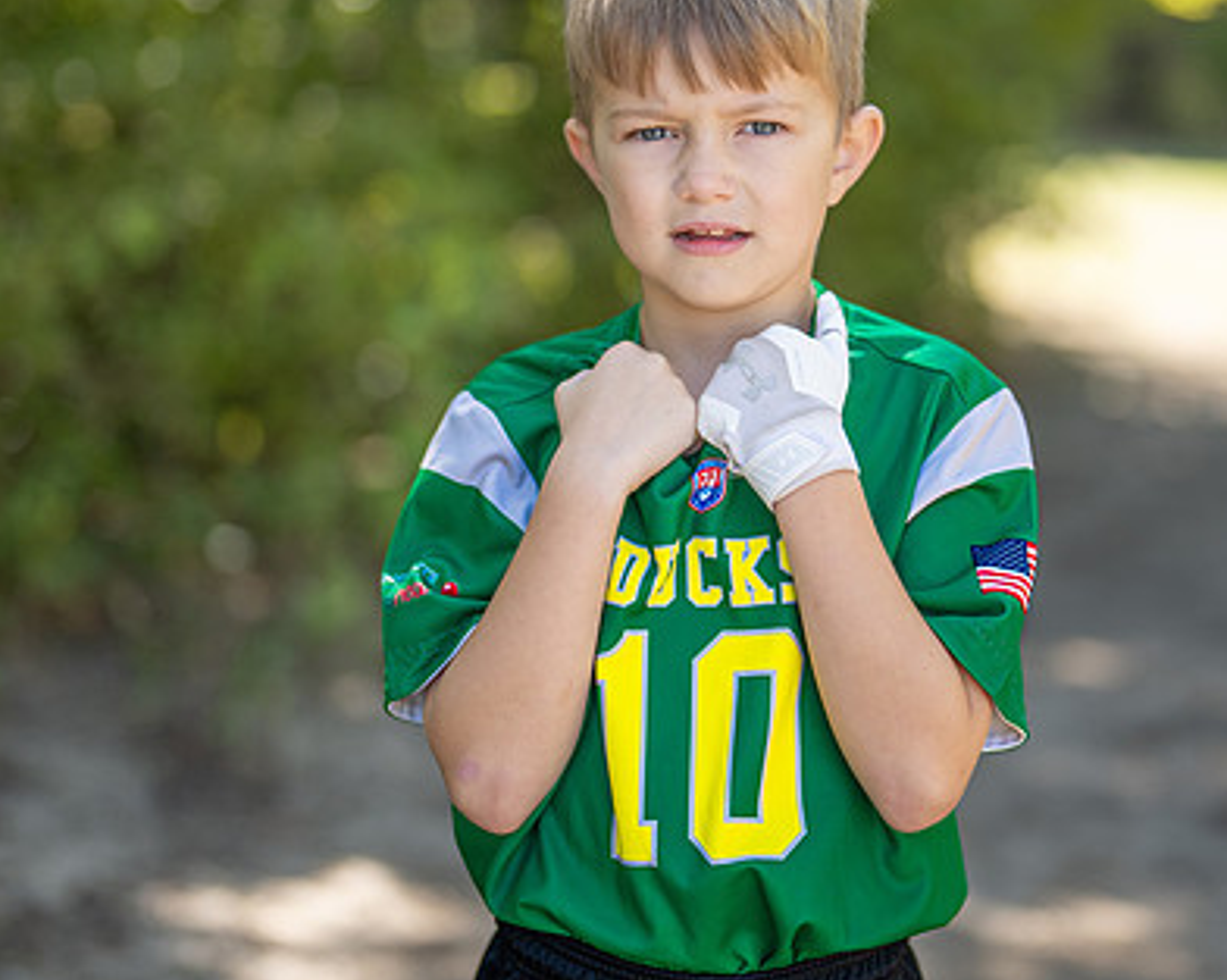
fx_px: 3157
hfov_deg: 22.0
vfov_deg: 17.6
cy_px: 317
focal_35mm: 87
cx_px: 721
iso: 100
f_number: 1.2
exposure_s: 1/1000
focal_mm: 50
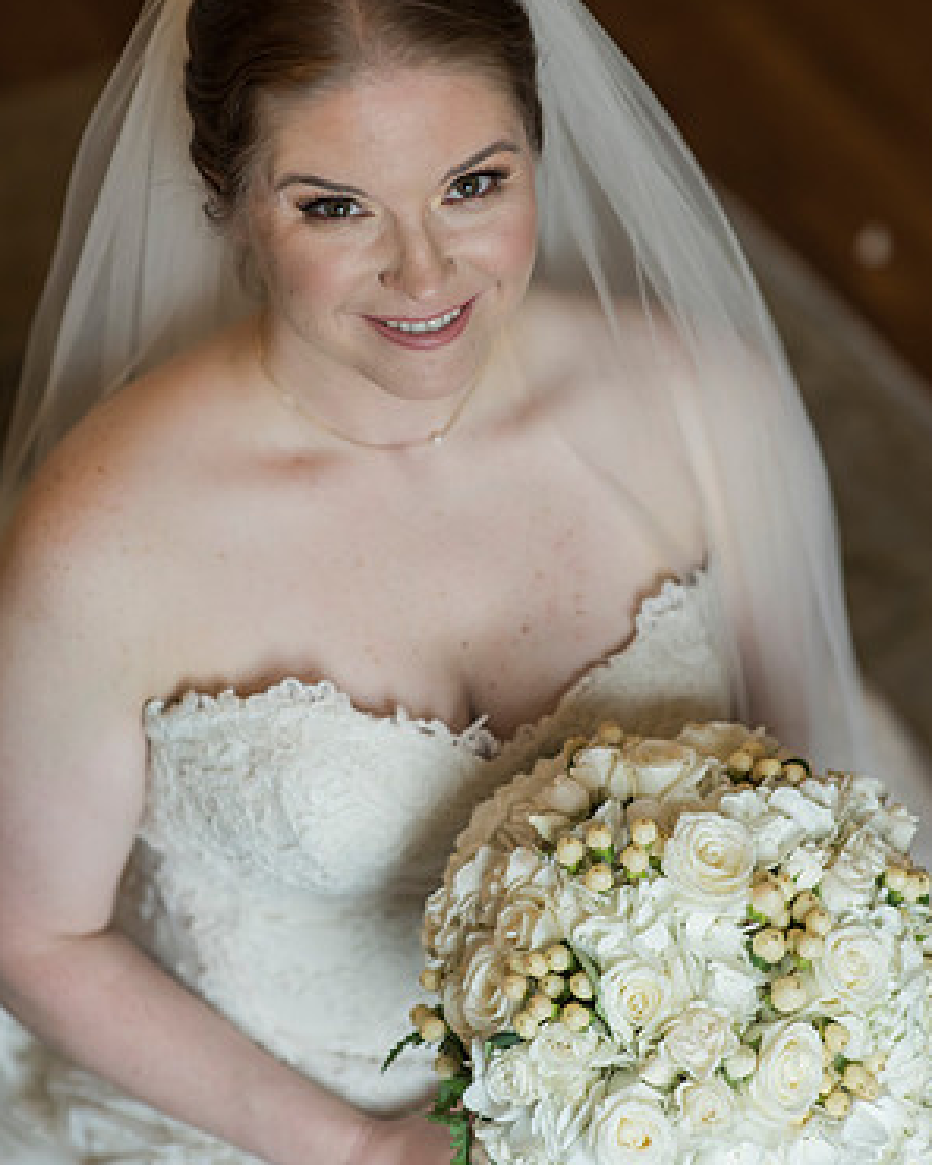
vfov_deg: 19.7
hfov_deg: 15.9
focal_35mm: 97
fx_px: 3345
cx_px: 469
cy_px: 494
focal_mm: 85
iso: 800
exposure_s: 1/320
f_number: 2.8
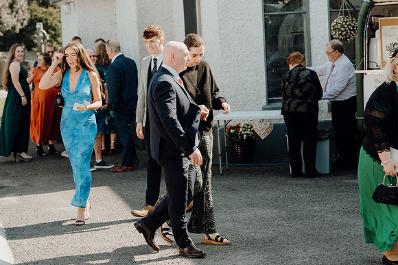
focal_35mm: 105
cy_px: 132
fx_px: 1161
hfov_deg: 19.4
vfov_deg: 13.0
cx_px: 199
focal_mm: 70
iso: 125
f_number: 3.5
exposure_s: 1/320
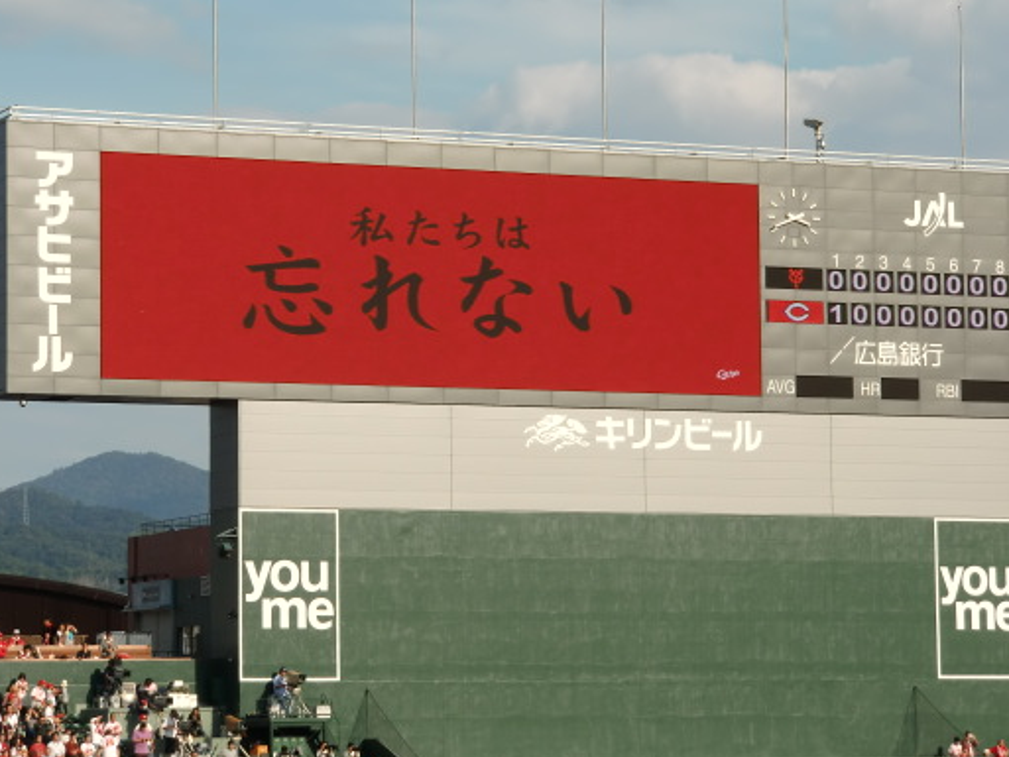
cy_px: 344
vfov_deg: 11.3
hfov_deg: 15.0
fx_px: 3819
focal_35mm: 131
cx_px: 505
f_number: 5
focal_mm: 18.8
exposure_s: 1/500
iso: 64
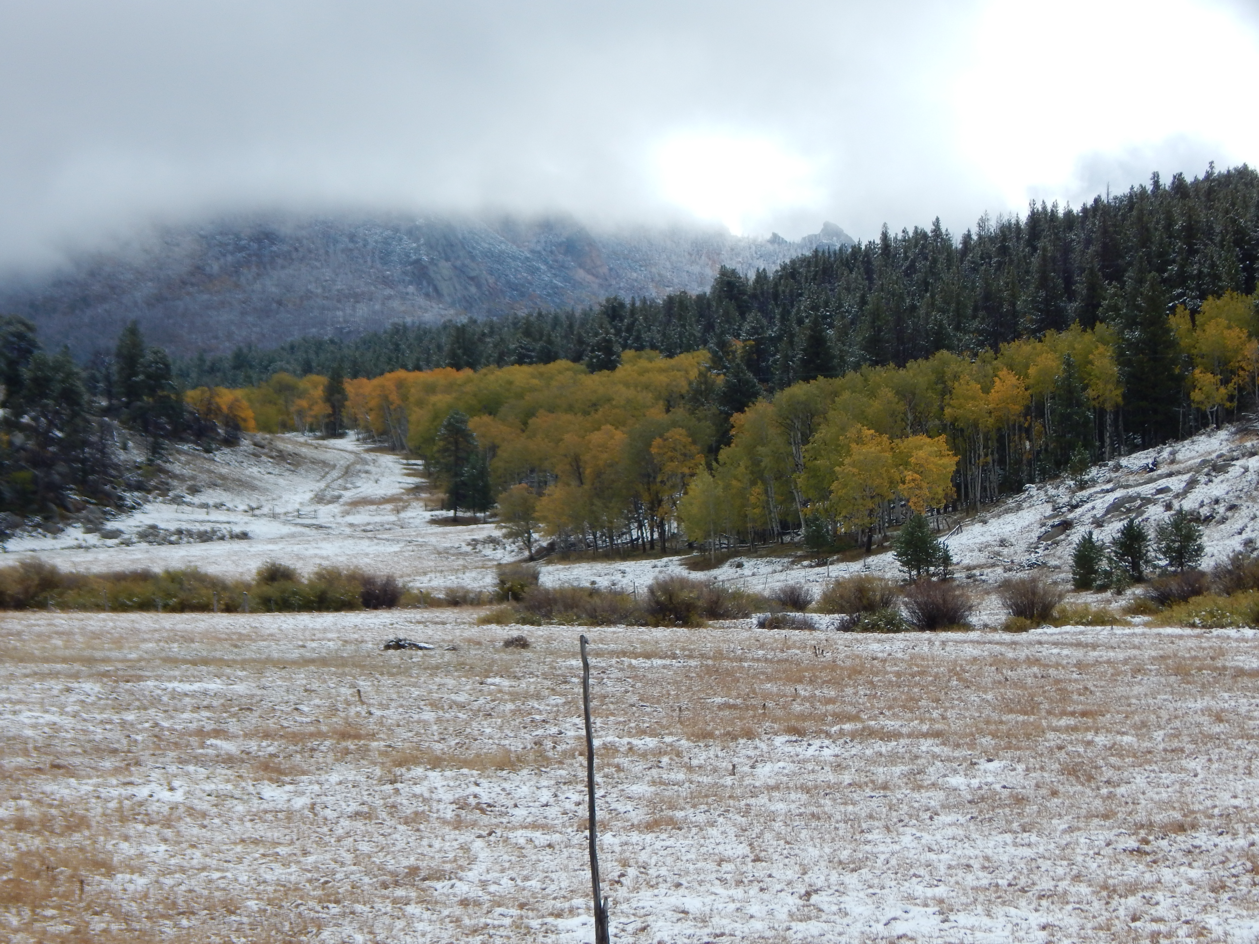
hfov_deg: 18.9
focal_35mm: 104
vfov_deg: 14.2
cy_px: 472
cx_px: 630
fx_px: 3783
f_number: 4.5
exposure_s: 1/1000
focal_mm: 18.7
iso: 125
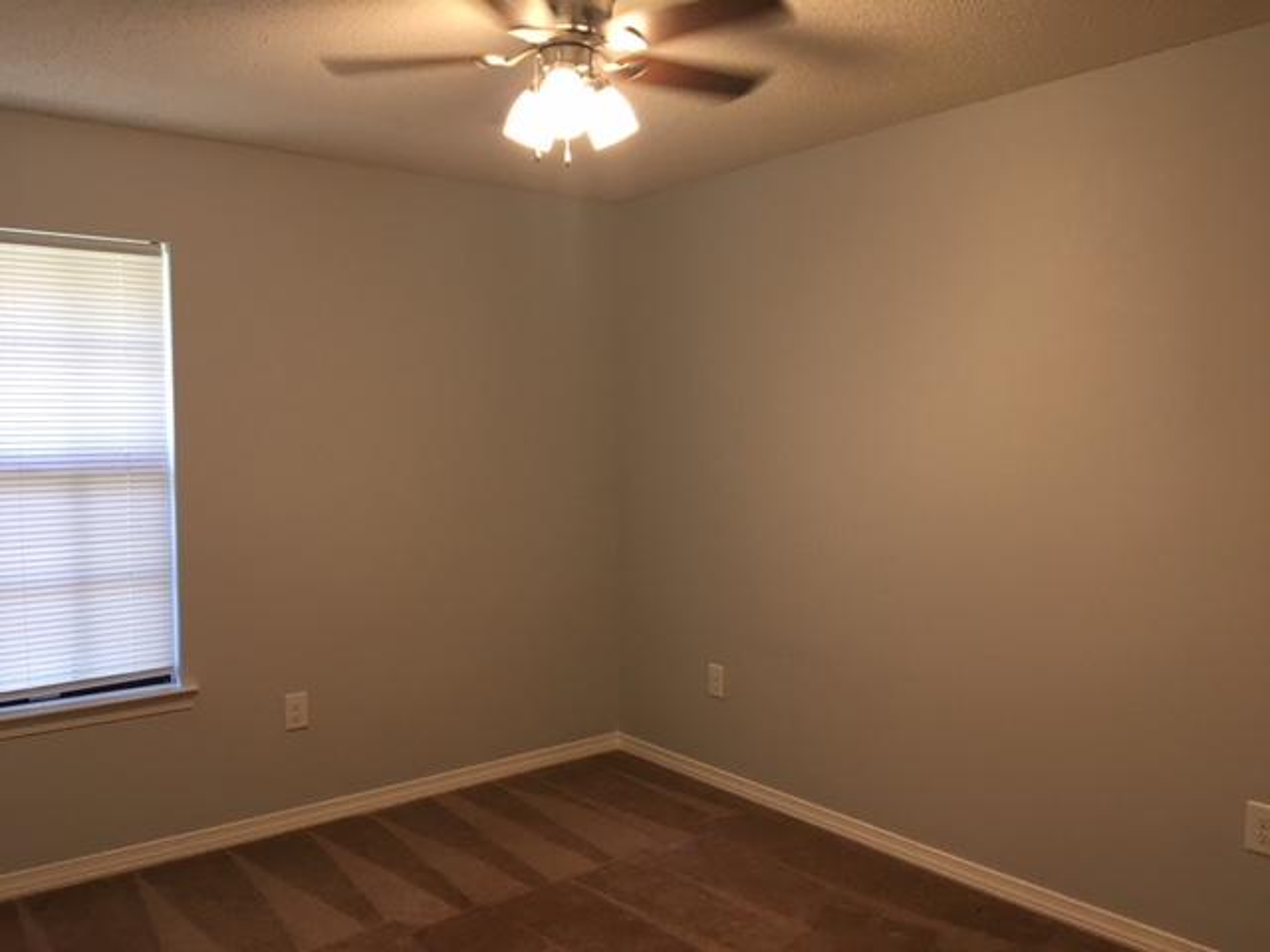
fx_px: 1064
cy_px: 476
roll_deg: +1.4
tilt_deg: -3.2
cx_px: 635
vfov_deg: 48.2
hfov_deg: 61.7
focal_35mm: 29
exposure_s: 1/30
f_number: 2.2
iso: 80
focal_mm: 4.15
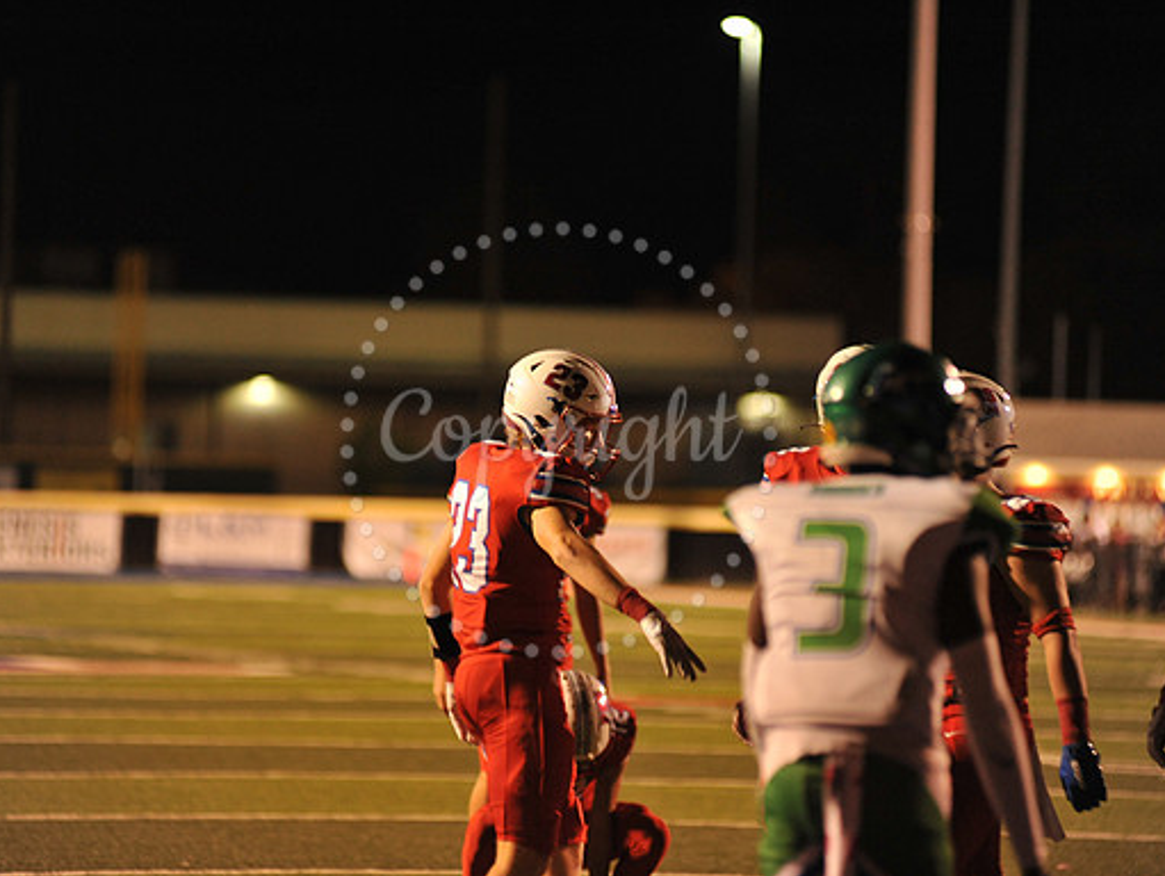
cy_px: 438
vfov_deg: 6.8
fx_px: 7342
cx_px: 559
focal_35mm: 218
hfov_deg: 9.1
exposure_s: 1/200
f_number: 2.8
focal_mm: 200
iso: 2000
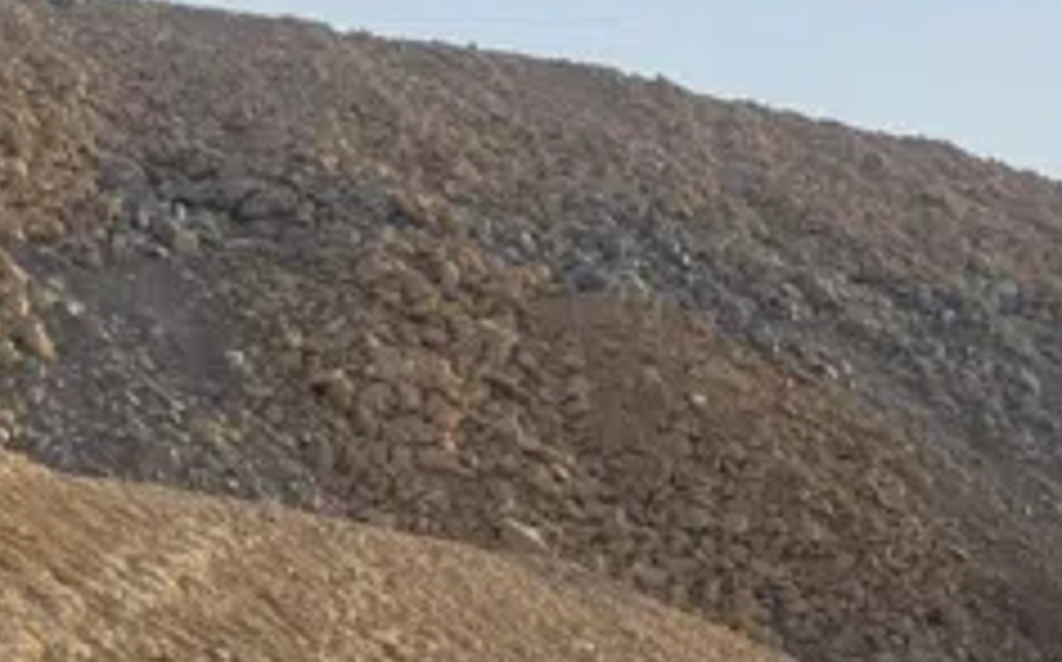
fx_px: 2082
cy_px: 878
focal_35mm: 72
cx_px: 351
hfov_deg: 28.4
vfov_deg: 16.9
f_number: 1.6
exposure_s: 1/3003
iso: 32
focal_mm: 5.1
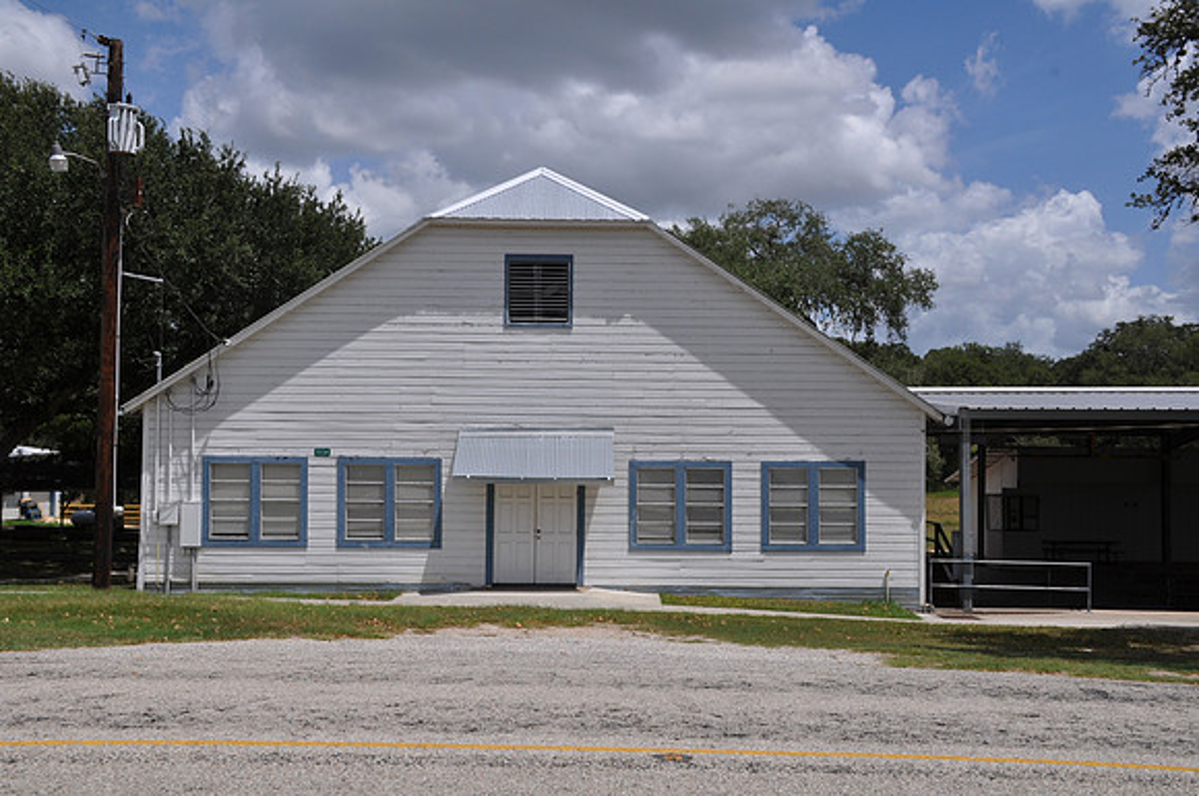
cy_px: 398
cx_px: 600
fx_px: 1297
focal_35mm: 39
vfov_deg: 34.1
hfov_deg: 49.6
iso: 200
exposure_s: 1/200
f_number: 14
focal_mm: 26
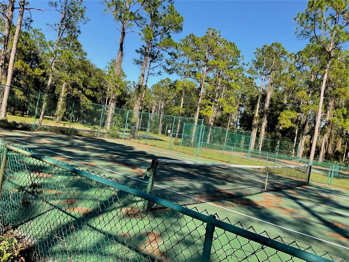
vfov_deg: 48.2
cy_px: 131
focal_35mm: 29
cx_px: 174
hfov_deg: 61.7
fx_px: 292
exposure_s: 1/997
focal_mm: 3
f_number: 1.8
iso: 16
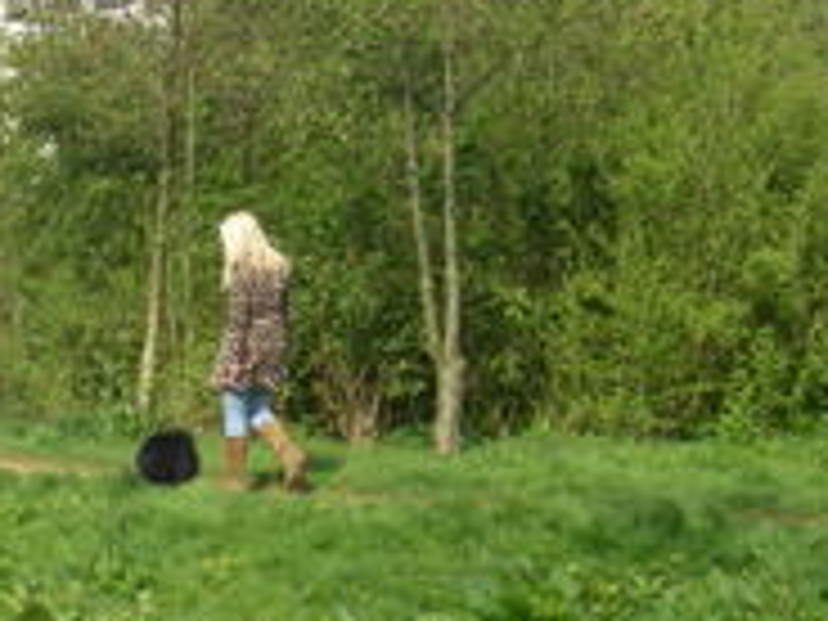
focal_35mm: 99
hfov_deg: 19.2
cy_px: 310
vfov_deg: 14.9
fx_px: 2368
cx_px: -14
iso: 64
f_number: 6.6
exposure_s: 1/160
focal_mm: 6.3
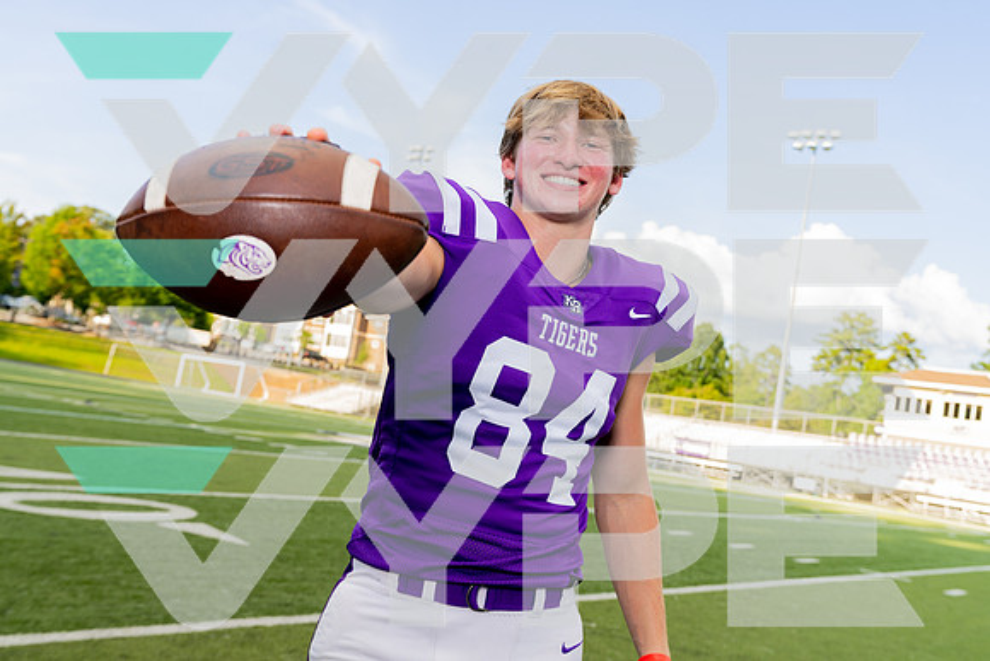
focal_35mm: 39
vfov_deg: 34.2
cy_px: 330
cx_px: 495
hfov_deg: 49.5
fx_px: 1073
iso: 200
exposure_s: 1/200
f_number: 5.6
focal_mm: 39
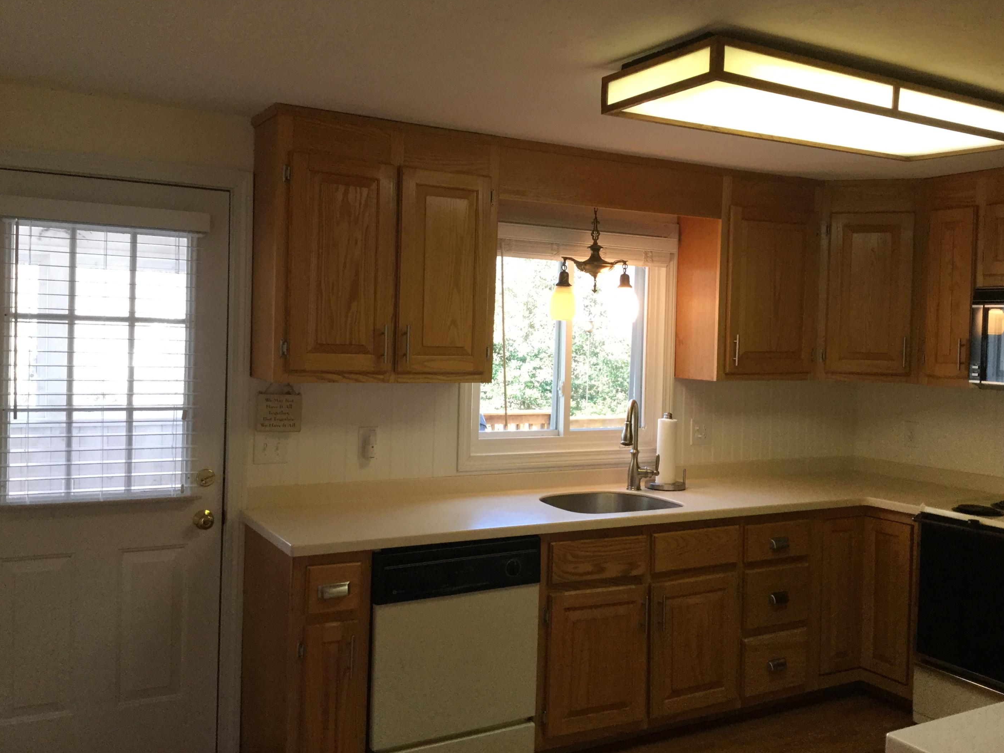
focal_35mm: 33
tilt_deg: -1.9
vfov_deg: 42.9
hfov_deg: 55.3
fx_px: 957
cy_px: 357
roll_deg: -2.0
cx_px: 533
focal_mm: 3.3
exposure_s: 1/30
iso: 40
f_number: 2.4
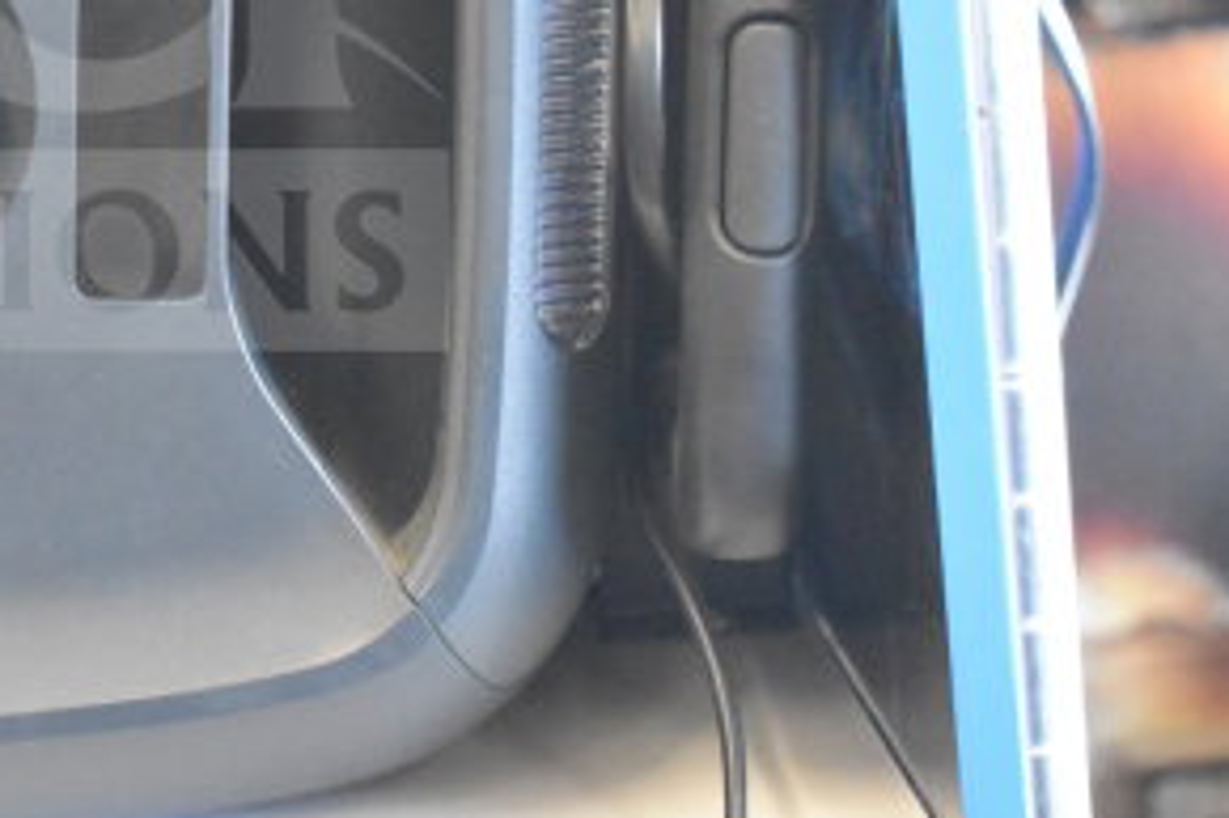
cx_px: -30
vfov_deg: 9.6
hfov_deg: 14.2
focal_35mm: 142
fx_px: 4847
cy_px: 15
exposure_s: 1/80
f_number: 5
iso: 9000
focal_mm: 45
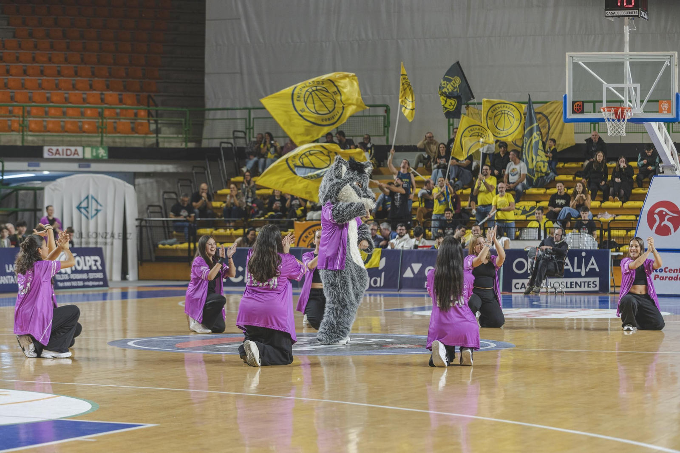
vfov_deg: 13.0
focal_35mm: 105
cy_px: 226
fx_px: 1983
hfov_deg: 19.5
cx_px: 340
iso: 800
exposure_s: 1/400
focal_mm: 105
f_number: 3.5
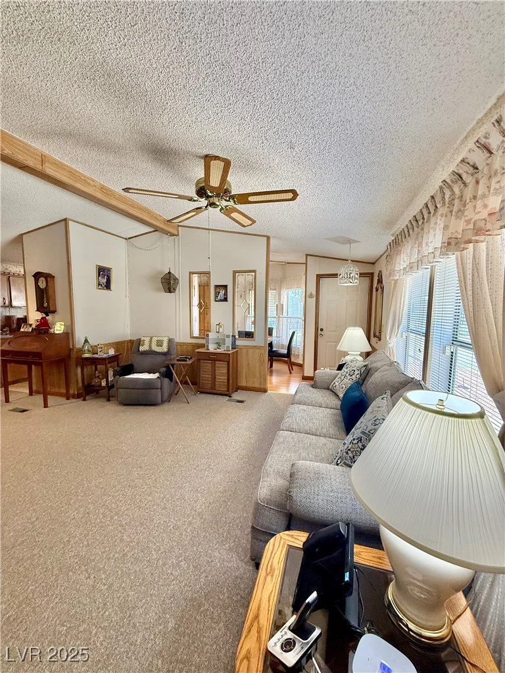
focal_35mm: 14
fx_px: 272
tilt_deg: -5.9
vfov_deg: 102.1
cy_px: 336
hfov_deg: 85.7
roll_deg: -0.6
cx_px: 252
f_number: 2.2
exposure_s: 1/120
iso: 250
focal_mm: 2.22
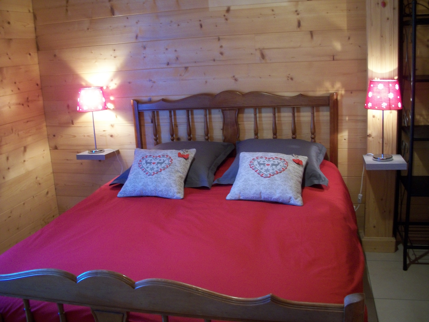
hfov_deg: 52.6
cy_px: 161
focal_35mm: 35
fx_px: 434
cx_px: 214
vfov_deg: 40.7
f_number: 3.1
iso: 210
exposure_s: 1/8
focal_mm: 6.3
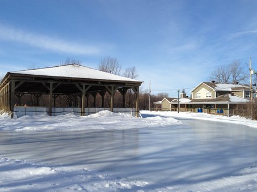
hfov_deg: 52.6
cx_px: 122
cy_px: 93
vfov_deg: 40.6
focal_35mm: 35
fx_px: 260
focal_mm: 4.13
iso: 50
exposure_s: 1/2857
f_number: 2.4
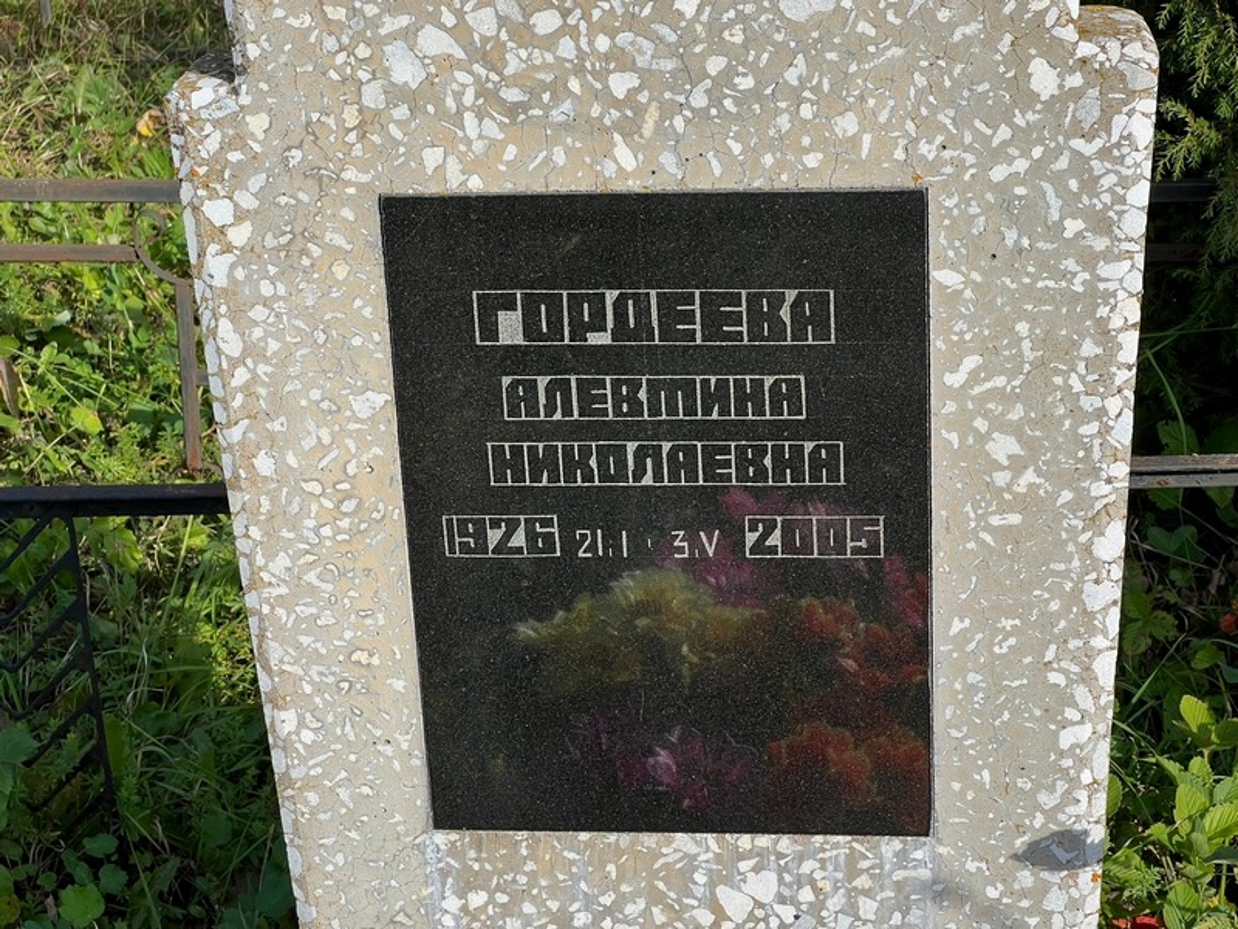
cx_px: 619
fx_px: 2754
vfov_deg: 19.1
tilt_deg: -21.6
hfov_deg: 25.3
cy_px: 464
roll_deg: +0.2
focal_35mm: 77
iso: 32
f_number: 2.8
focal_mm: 9
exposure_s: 1/605
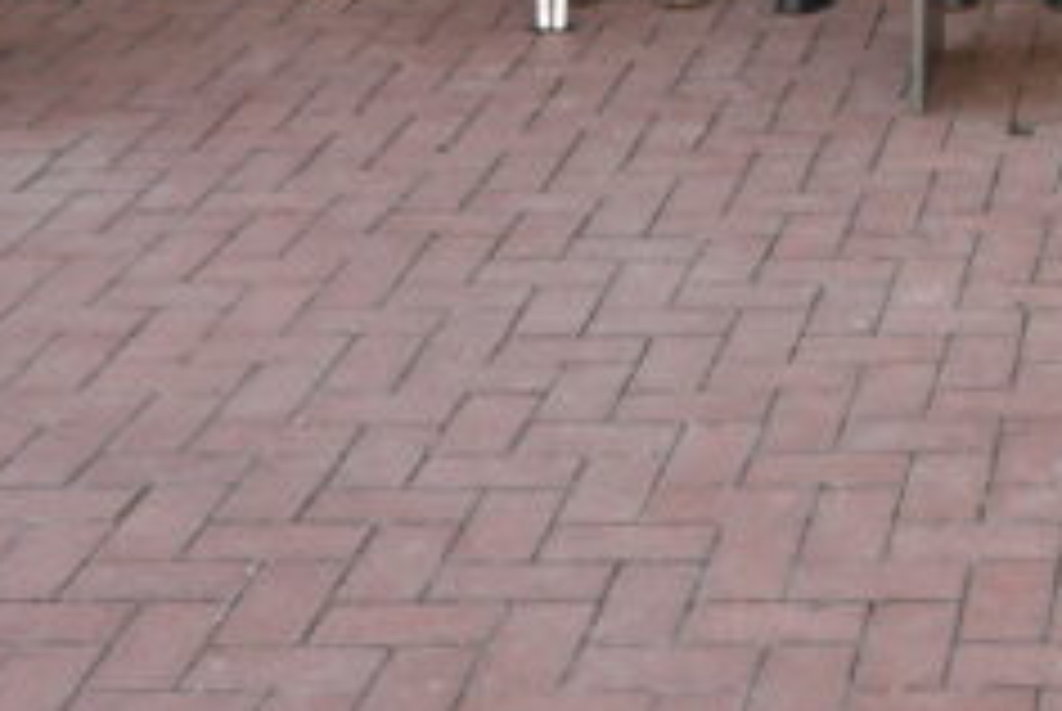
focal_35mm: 104
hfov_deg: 18.0
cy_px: -608
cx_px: 1467
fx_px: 3072
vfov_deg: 12.0
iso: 200
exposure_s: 1/160
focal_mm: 24
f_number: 5.6
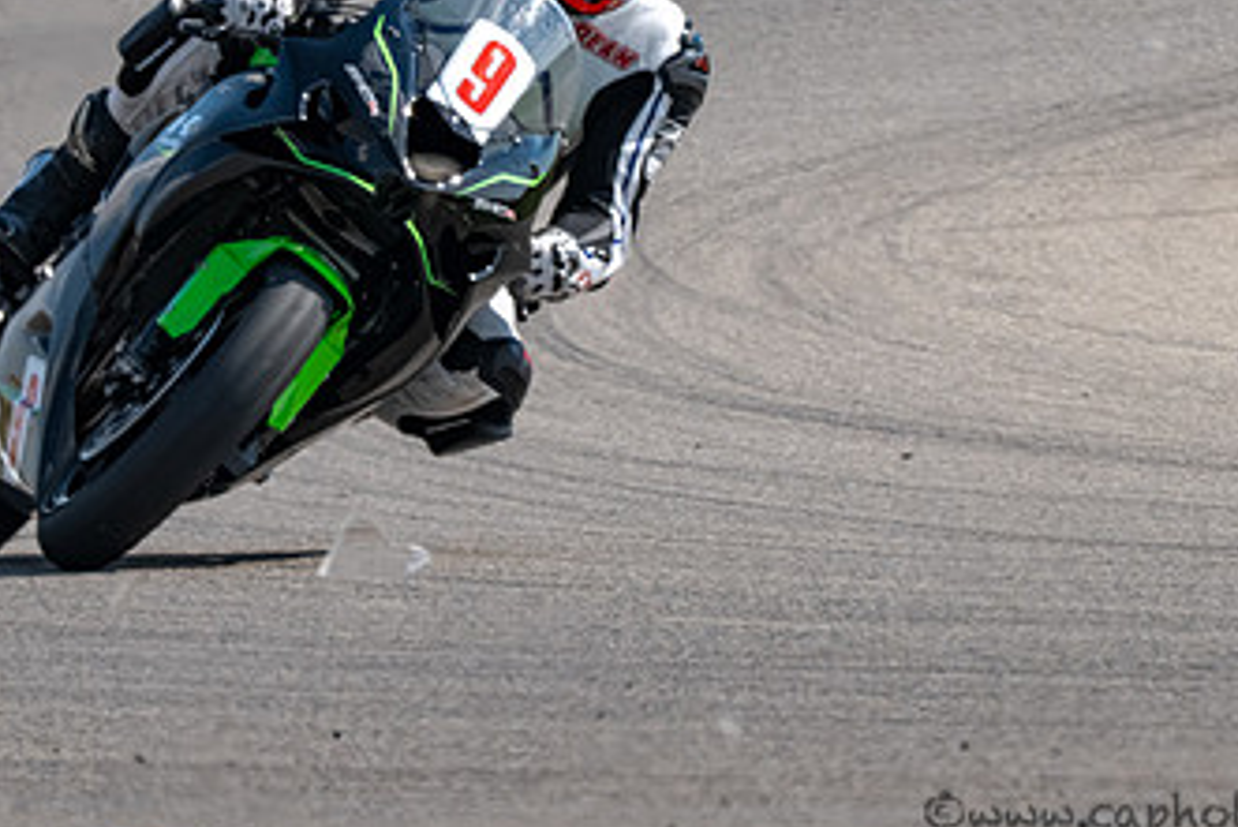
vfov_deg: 1.1
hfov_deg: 1.6
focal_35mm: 1279
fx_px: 44000
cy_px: 114
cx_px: 334
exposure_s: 1/1250
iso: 1250
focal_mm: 600
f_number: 16
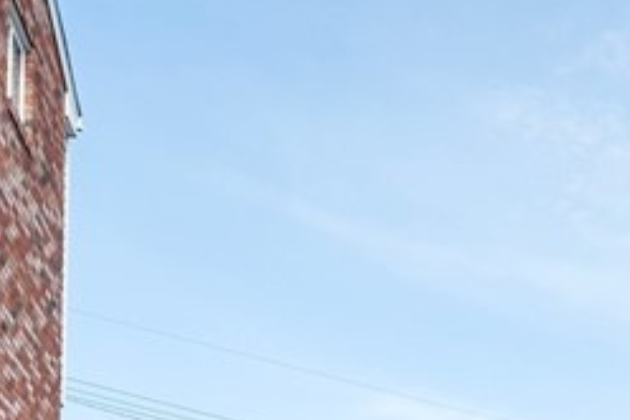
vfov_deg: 15.9
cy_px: 736
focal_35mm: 74
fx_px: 1295
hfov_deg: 26.6
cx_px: 545
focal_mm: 17
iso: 400
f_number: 8
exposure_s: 1/400
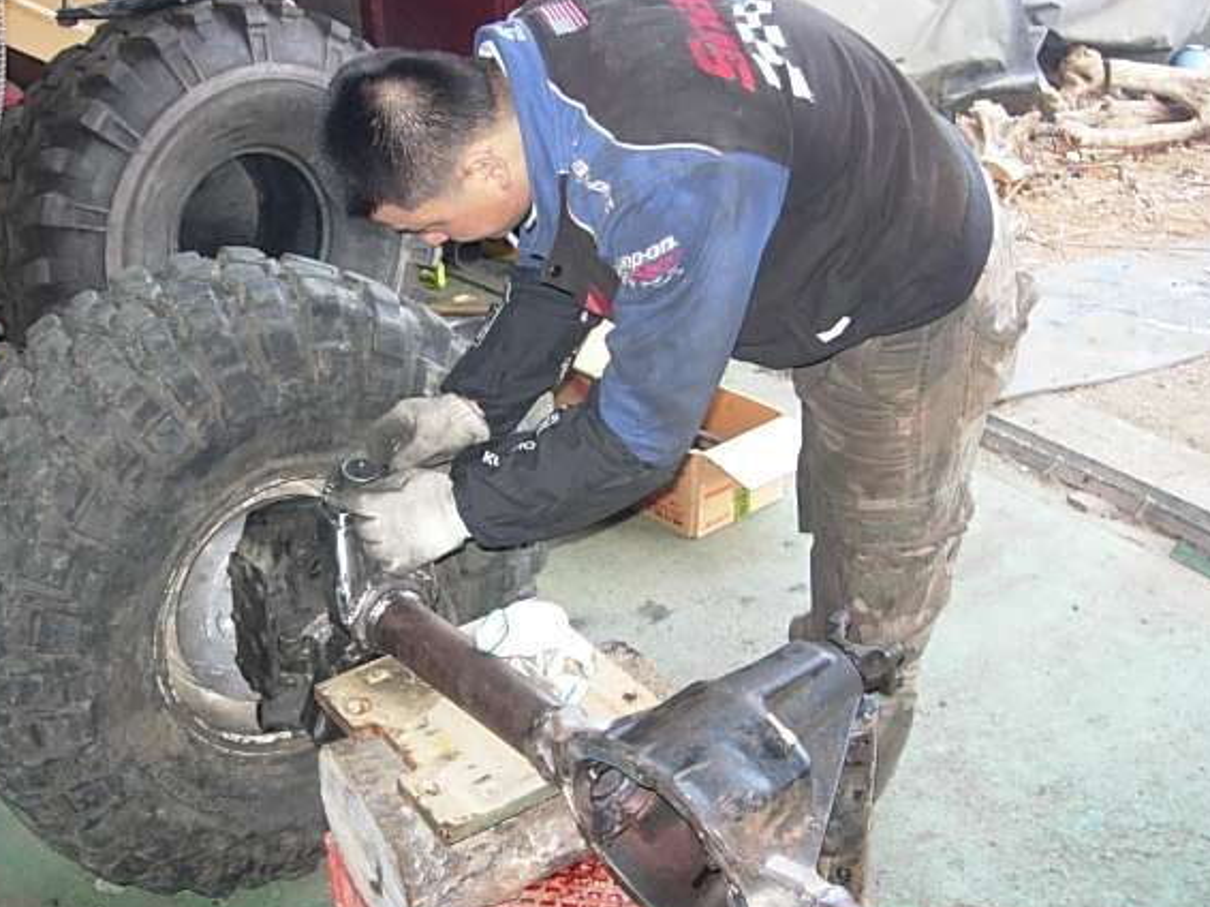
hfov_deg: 43.8
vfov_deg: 33.6
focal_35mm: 43
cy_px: 488
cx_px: 554
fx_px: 1502
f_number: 2.8
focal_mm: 7.8
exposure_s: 1/35.9
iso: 89
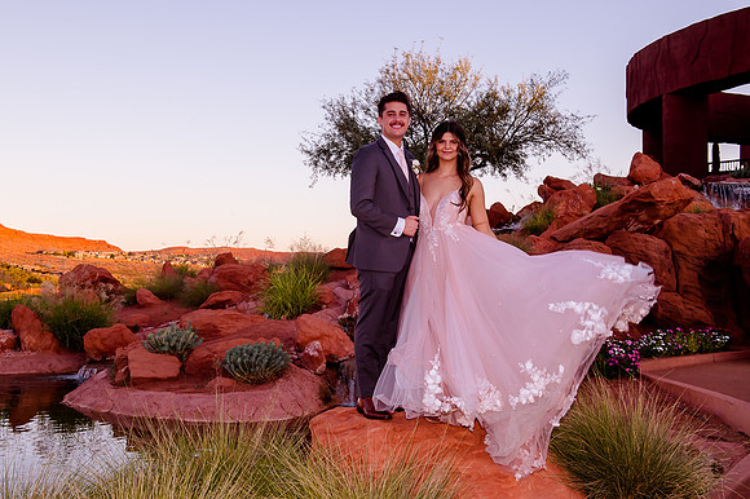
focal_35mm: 48
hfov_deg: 40.9
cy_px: 218
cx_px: 363
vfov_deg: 27.9
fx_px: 1005
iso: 640
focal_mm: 42
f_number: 8
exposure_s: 1/160
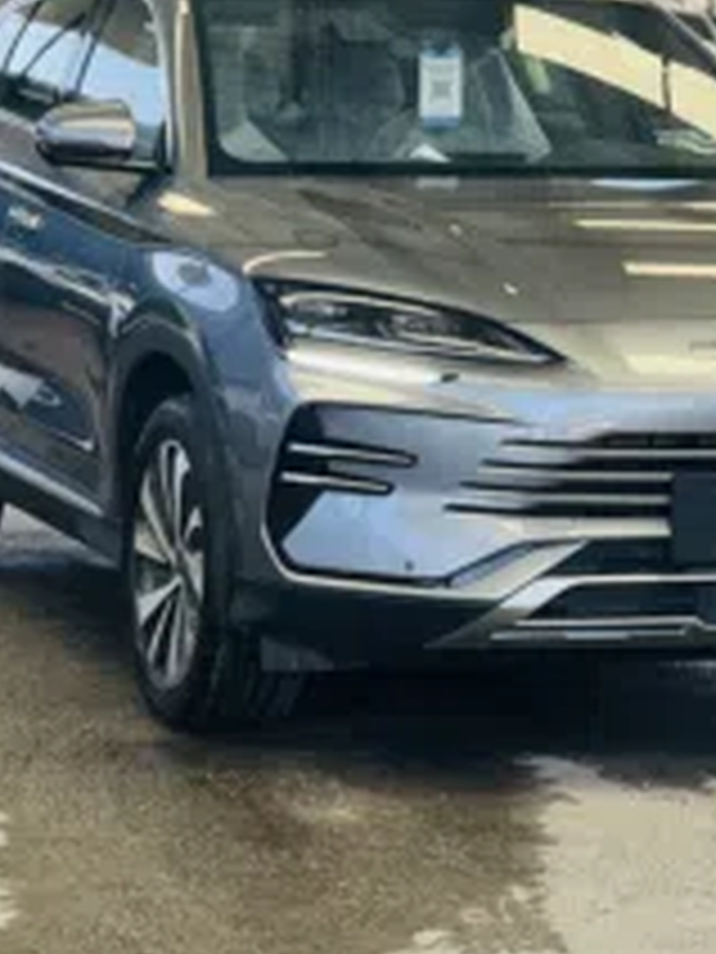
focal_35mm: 145
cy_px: 212
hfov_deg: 10.2
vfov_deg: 13.6
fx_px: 3999
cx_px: 414
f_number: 2.8
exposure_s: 1/121
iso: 50
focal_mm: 9
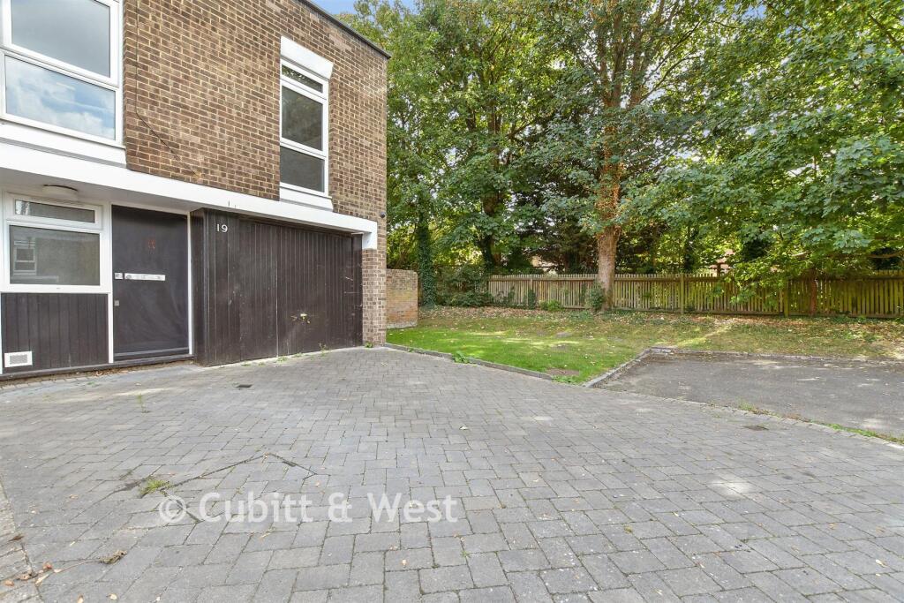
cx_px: 452
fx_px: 377
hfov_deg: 100.4
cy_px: 302
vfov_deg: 77.3
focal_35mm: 15
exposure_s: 1/40
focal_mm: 10
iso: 160
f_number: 8
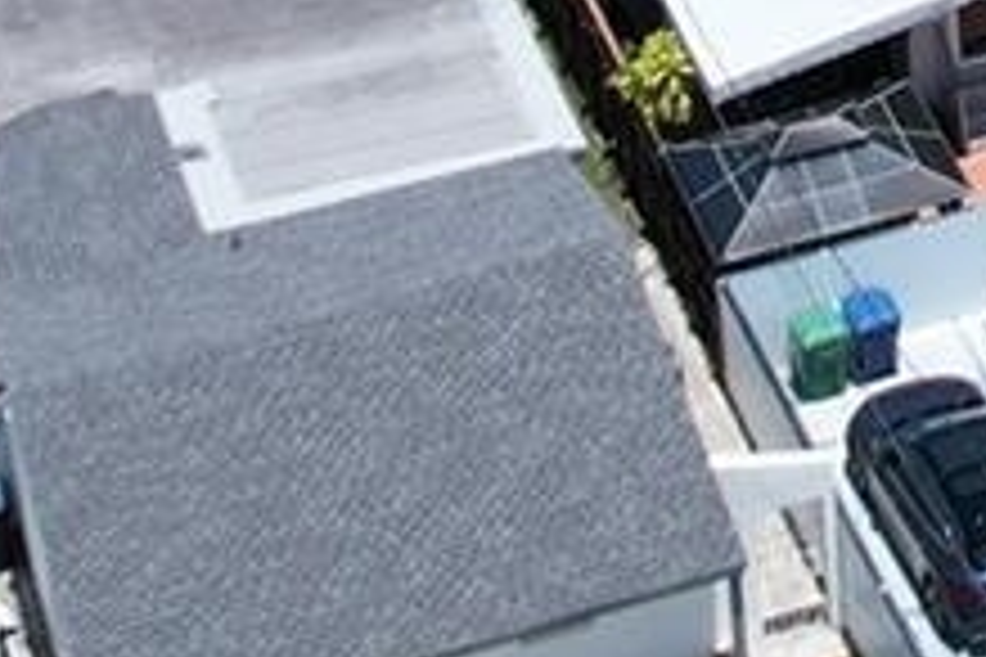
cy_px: -958
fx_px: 4409
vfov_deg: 7.9
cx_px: 1666
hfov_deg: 11.9
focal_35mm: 161
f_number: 2.8
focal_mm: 8.38
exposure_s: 1/2500
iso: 110
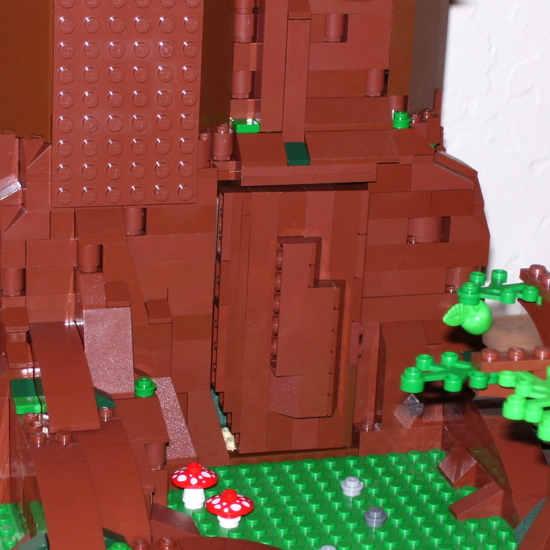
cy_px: 276
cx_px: 274
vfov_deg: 16.9
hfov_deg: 16.9
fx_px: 1852
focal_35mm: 103
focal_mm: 14.3
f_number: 4.3
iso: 80
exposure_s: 1/90
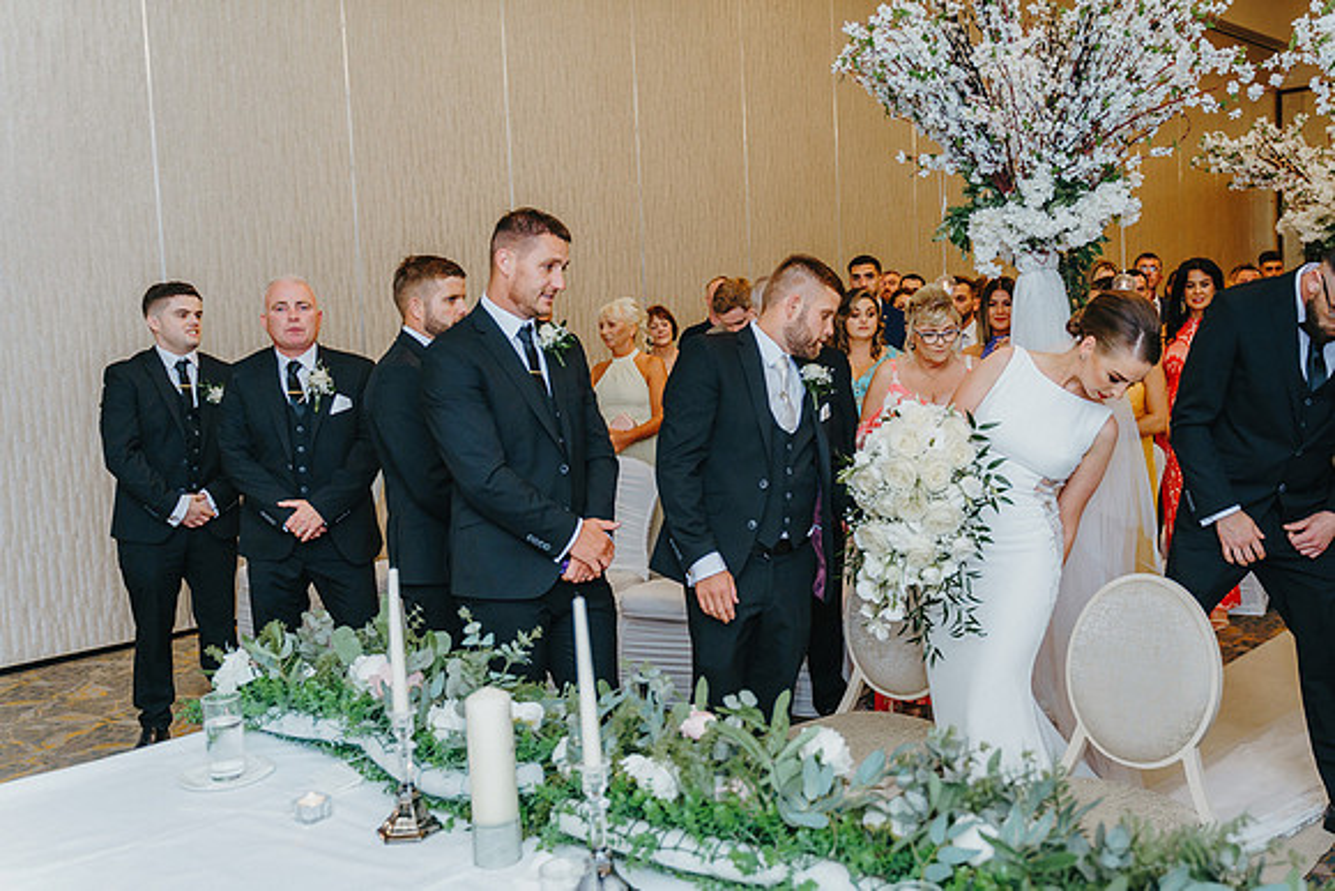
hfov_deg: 56.0
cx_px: 799
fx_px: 1244
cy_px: 425
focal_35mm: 34
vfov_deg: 39.4
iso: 2000
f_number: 3.2
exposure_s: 1/250
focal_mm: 28
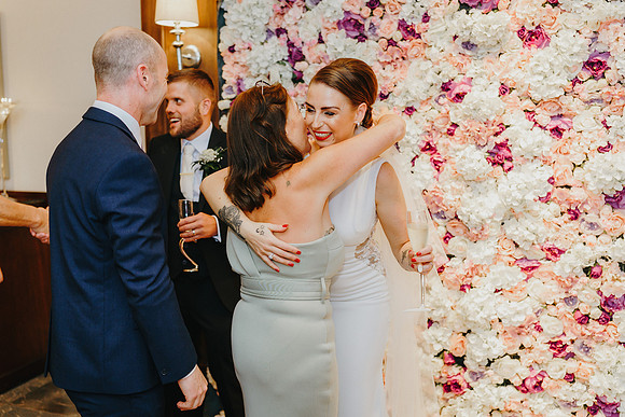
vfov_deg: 37.9
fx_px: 608
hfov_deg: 54.4
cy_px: 208
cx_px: 312
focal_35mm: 35
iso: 640
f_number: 2.2
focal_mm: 35
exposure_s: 1/200
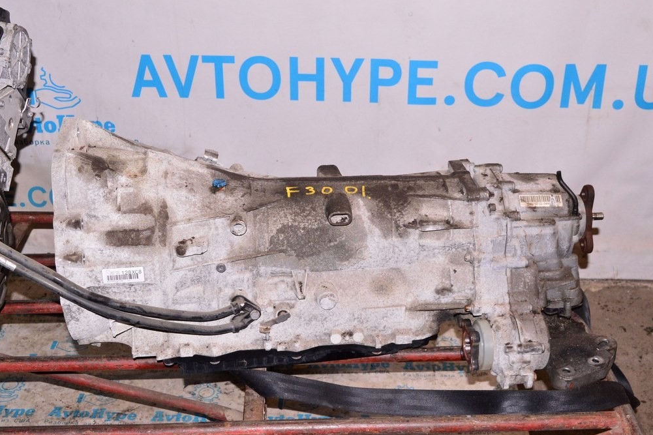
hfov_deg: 42.7
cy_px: 217
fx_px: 834
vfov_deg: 29.2
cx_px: 329
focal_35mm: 46
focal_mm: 30
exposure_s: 1/200
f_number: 8
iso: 1600
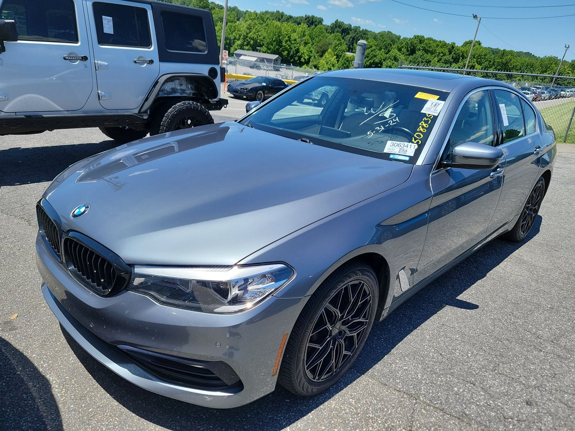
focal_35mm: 24
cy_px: 216
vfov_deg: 56.8
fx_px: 399
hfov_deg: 71.6
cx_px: 288
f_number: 1.8
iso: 50
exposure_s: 1/655
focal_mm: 6.7
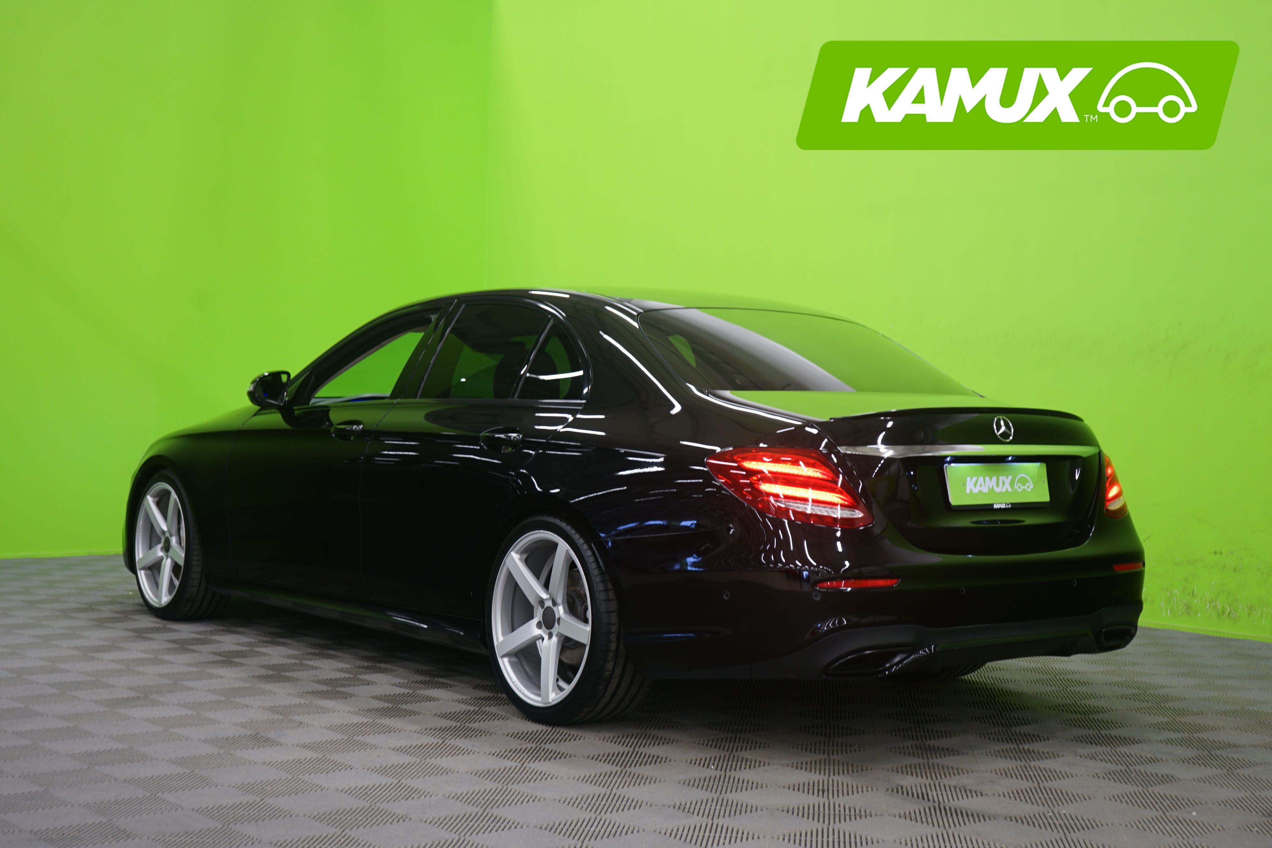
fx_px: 1731
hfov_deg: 40.3
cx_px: 636
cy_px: 424
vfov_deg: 27.5
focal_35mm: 49
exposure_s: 1/6
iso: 400
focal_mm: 49
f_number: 5
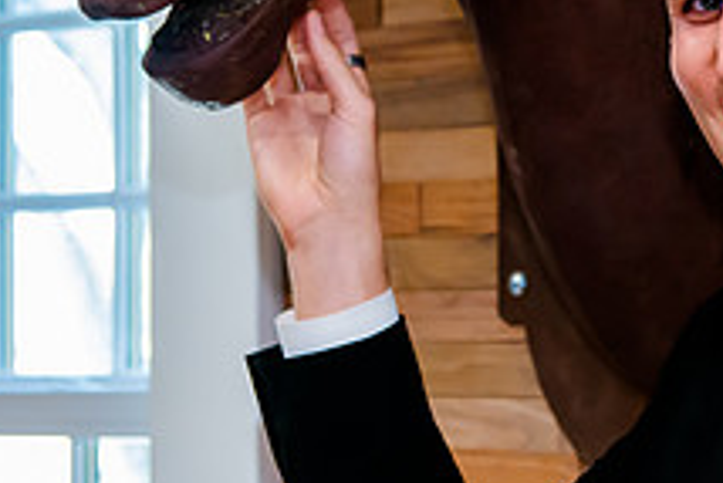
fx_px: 3738
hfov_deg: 11.0
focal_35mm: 186
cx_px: 520
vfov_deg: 7.4
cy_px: 140
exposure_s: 1/250
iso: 3200
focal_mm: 66
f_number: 4
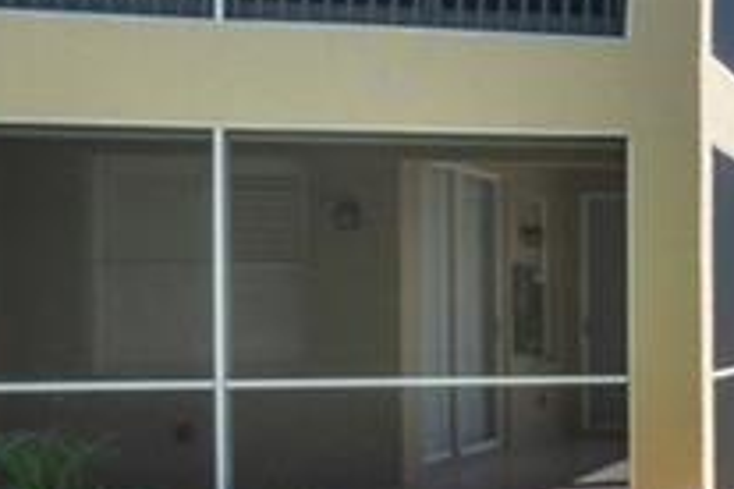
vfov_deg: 17.2
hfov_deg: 16.6
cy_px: 331
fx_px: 1611
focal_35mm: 79
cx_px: 1596
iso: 200
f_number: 9
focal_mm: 16
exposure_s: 1/125
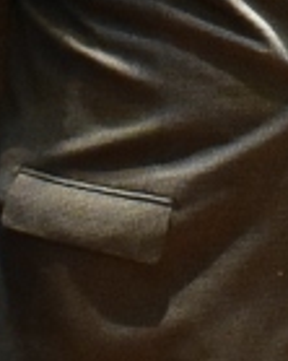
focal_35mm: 280
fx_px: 2992
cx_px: 436
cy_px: -103
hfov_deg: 5.5
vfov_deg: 6.8
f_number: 4
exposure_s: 1/60
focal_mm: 27
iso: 4500
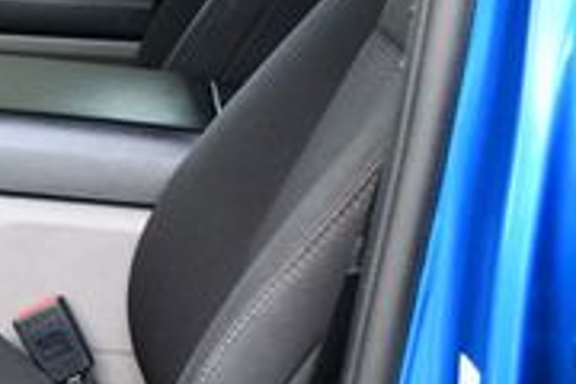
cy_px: 362
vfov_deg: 10.6
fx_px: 2048
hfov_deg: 14.9
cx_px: -288
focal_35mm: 128
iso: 800
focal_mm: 18
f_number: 3.5
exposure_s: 1/250
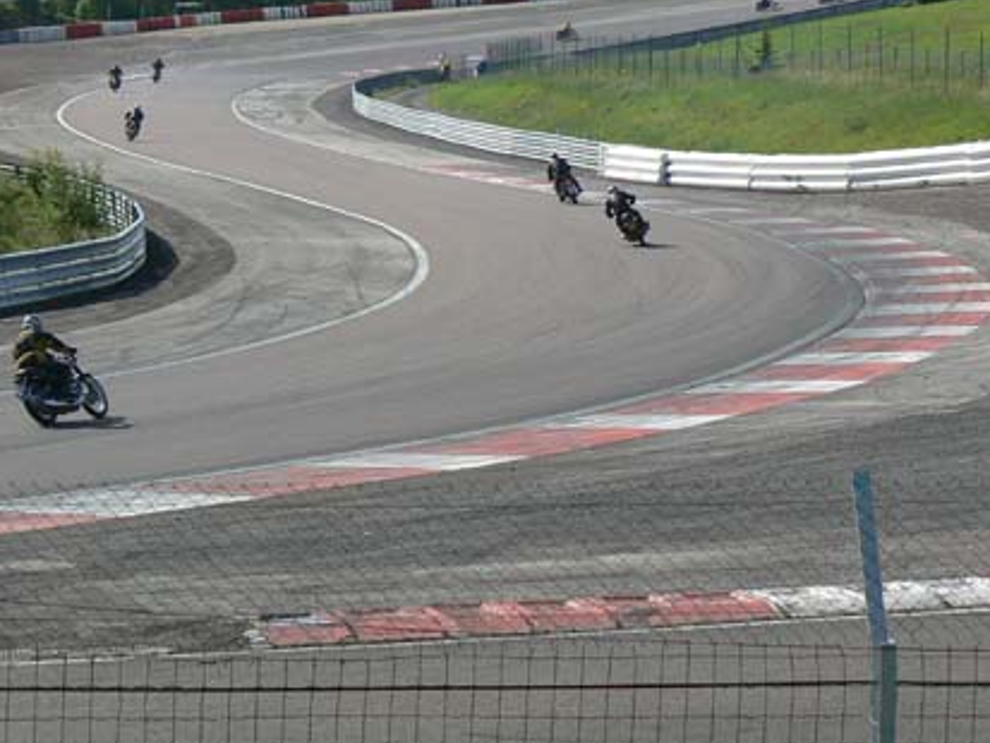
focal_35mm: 173
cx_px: 525
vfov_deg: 8.6
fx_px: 4949
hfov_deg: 11.4
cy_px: 258
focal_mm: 21.6
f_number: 4
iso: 100
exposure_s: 1/1300
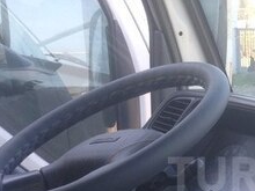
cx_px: 286
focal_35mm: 99
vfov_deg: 14.8
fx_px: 729
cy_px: 174
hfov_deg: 19.0
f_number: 2.4
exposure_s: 1/132
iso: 50
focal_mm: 4.12
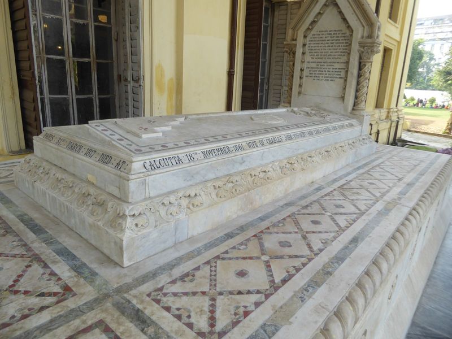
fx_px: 313
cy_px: 170
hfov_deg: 71.6
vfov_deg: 56.8
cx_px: 226
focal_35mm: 24
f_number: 3.3
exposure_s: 1/100
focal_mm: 4.3
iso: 80
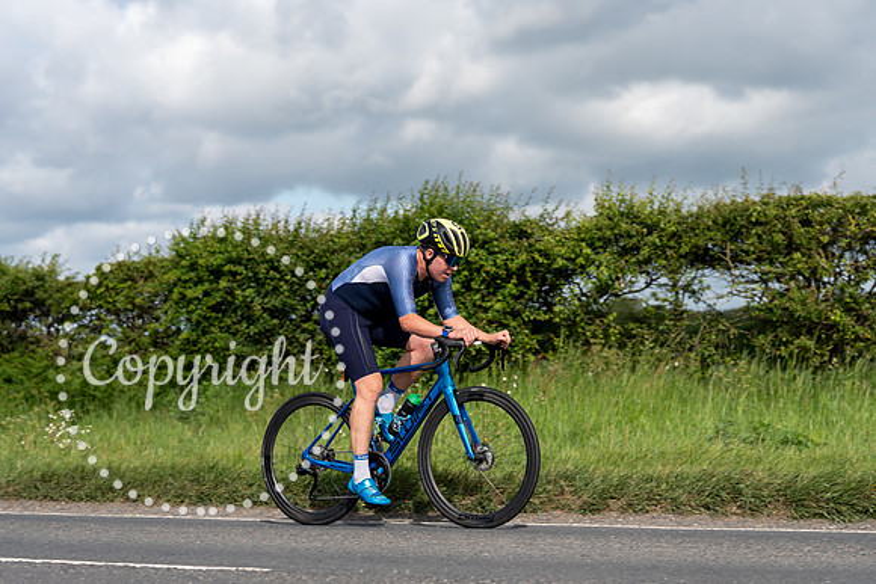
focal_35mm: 70
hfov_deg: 28.8
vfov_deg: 19.5
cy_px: 292
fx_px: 1704
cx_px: 438
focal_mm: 70
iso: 100
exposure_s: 1/1000
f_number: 3.5
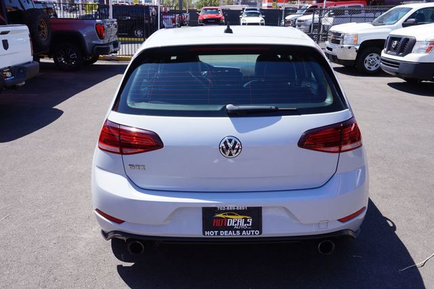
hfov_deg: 59.5
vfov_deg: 41.7
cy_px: 144
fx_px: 380
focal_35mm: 32
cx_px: 217
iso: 100
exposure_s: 1/80
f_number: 11
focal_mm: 21
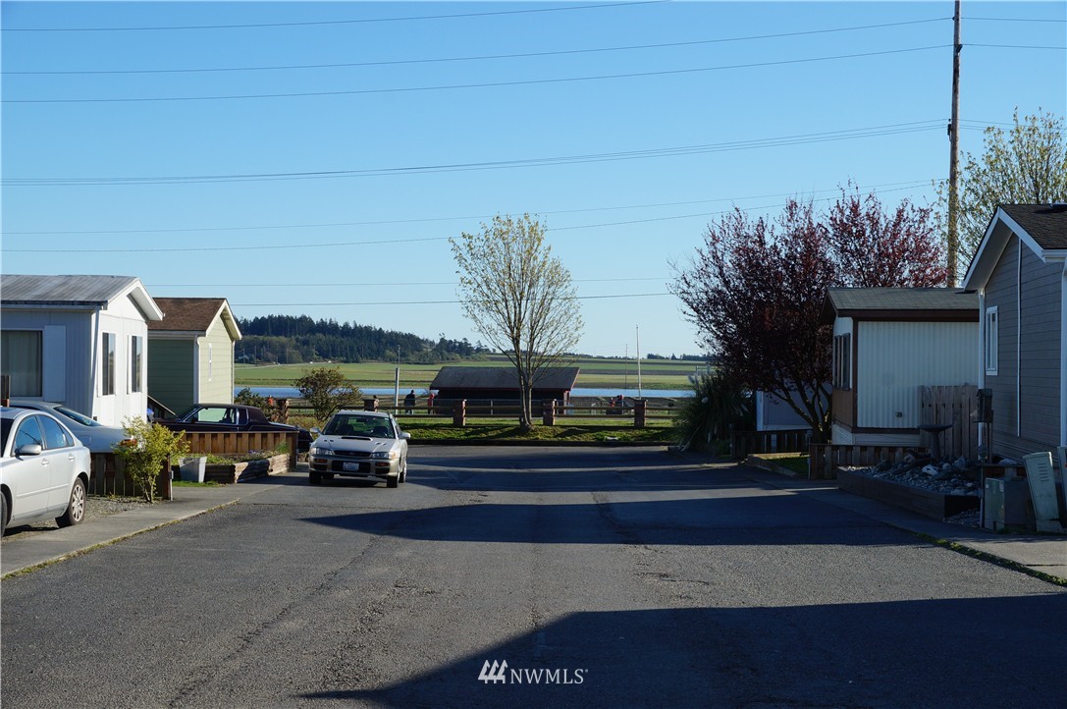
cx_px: 534
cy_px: 354
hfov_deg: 33.4
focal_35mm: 60
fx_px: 1776
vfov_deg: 22.6
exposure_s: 1/125
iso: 100
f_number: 13
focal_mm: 40
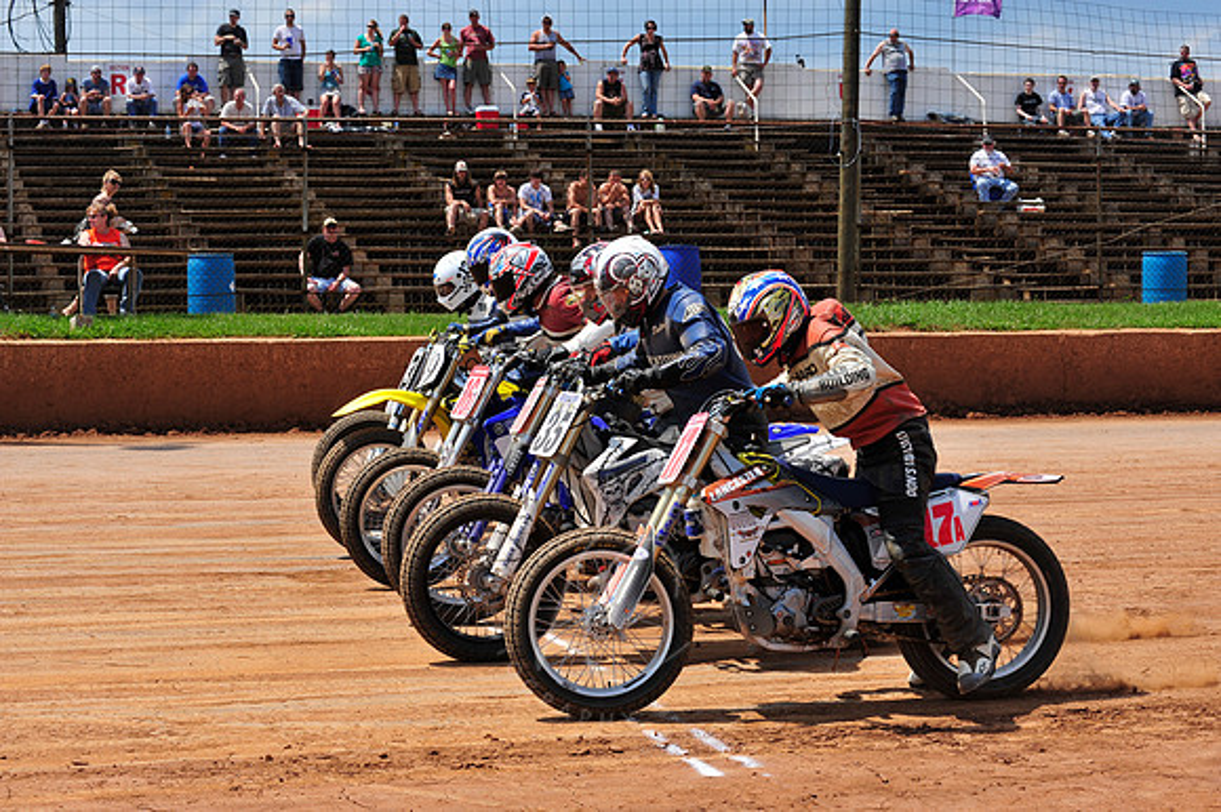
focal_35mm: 80
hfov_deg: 25.4
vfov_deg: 17.0
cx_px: 610
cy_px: 406
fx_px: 2712
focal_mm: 80
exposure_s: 1/400
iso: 200
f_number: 10
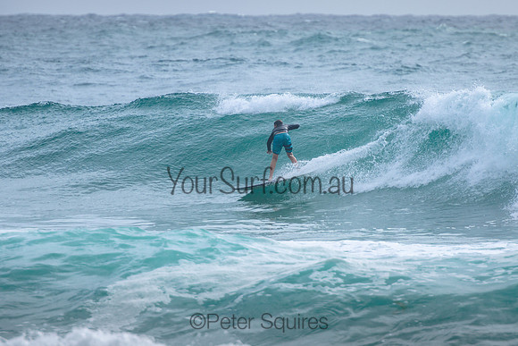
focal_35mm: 550
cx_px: 295
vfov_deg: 2.5
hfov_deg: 3.7
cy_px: 145
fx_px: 7917
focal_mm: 400
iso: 200
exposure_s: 1/2000
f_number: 5.6
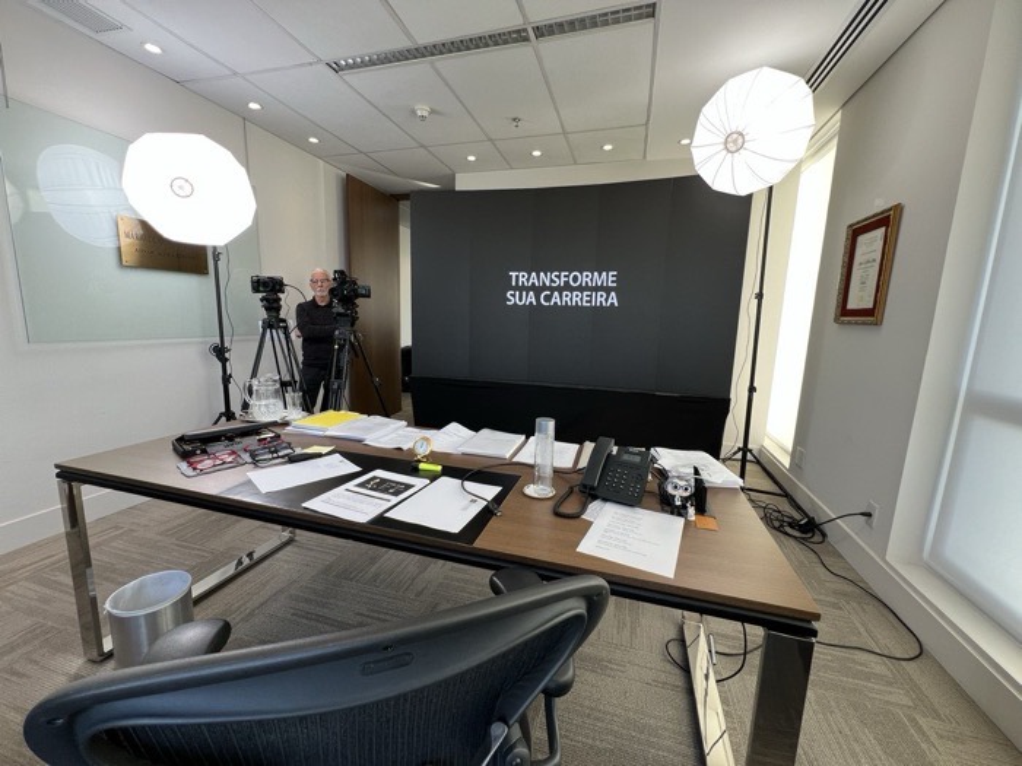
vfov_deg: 89.9
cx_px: 511
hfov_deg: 106.2
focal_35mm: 13
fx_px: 384
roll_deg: -2.1
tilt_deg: -10.4
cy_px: 383
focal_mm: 1.57
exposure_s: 1/99
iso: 64
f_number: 1.8
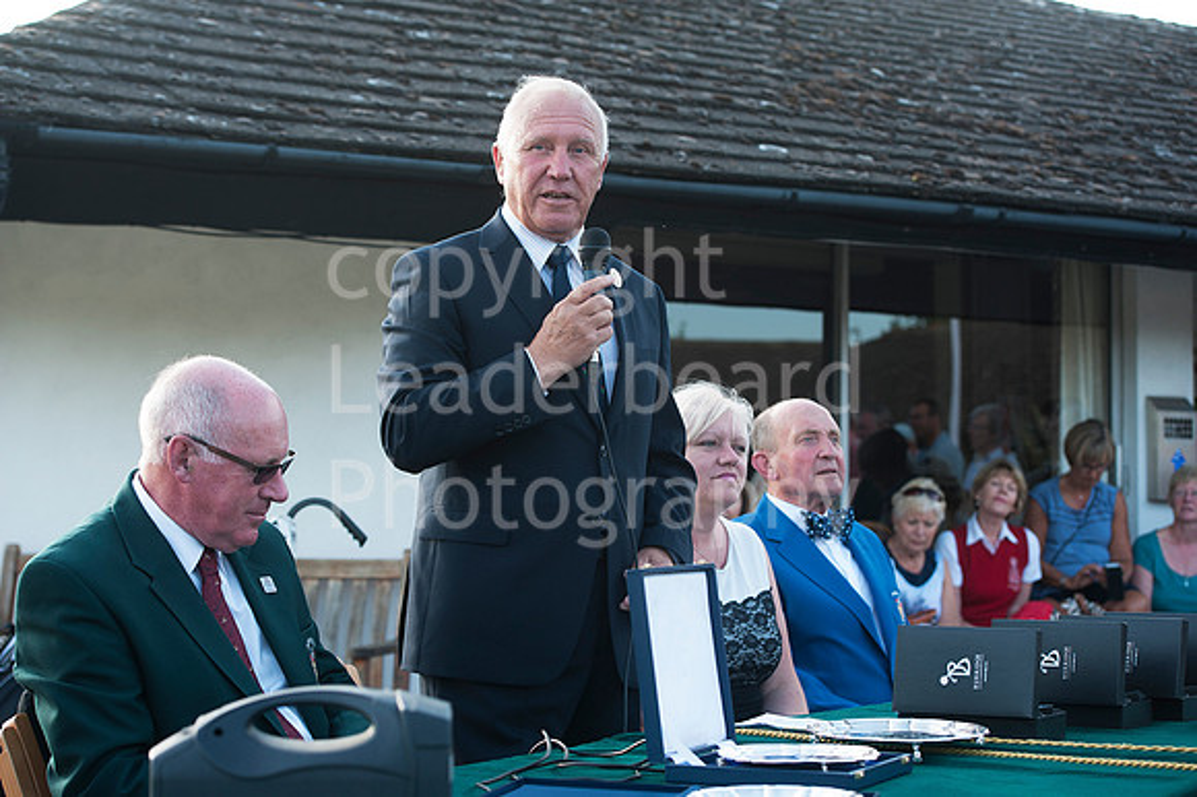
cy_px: 398
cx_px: 598
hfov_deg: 28.9
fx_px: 2326
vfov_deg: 19.4
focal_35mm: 70
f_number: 5
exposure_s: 1/320
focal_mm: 70
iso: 400
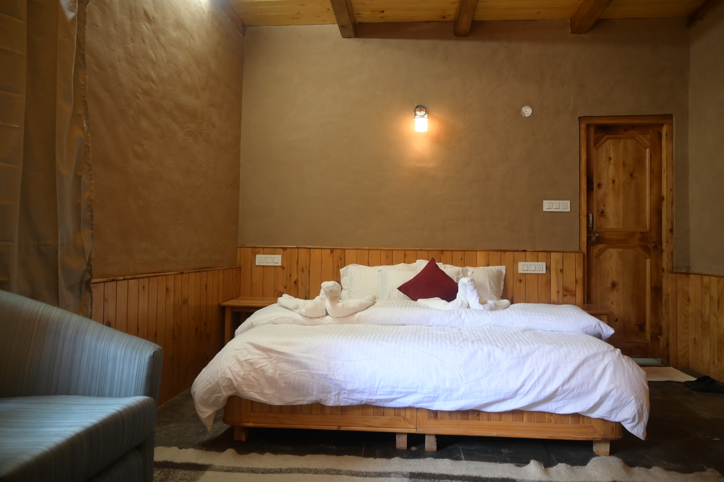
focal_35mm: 25
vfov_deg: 51.2
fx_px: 502
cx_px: 377
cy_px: 235
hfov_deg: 71.5
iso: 2500
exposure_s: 1/100
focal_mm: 24
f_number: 4
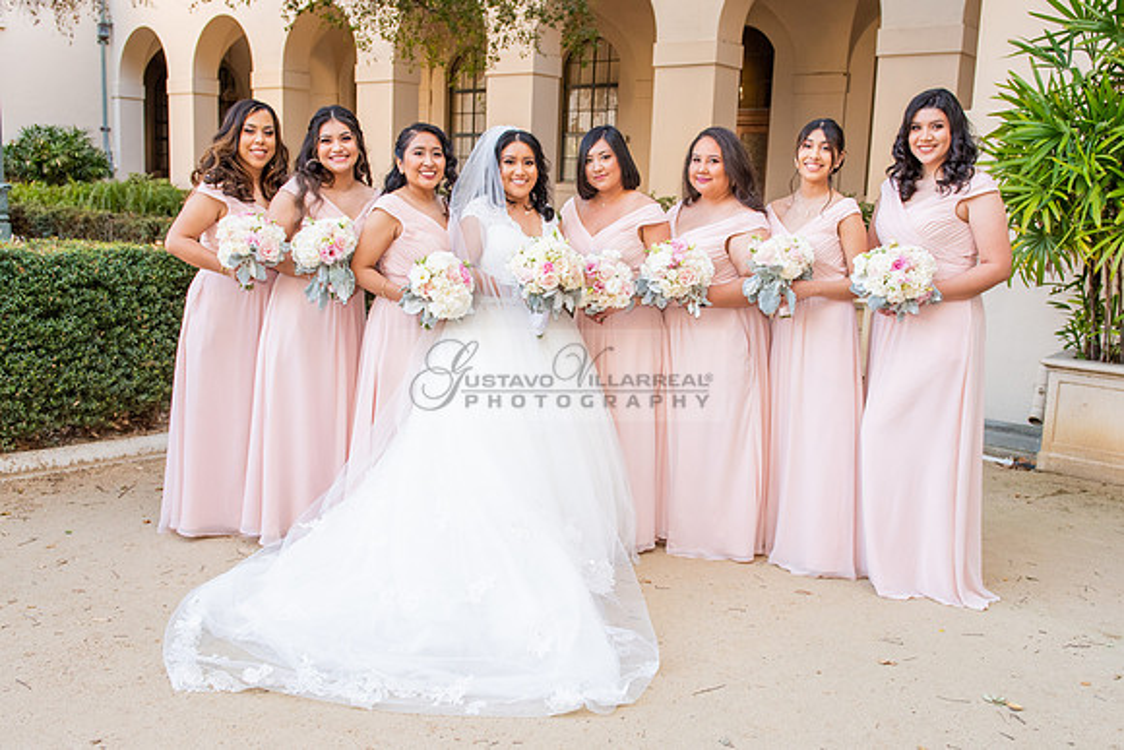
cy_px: 383
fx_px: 1079
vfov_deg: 38.3
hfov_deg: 55.0
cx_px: 601
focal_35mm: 35
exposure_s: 1/200
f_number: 4.5
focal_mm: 27
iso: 640
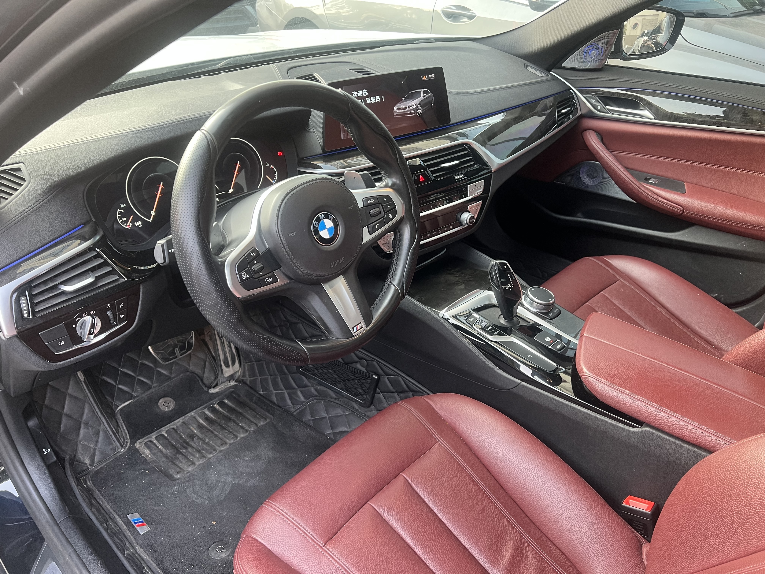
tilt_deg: -31.9
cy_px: 287
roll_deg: -3.4
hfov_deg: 67.3
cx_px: 382
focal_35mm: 26
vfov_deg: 53.1
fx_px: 575
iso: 125
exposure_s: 1/88
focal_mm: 5.7
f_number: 1.5
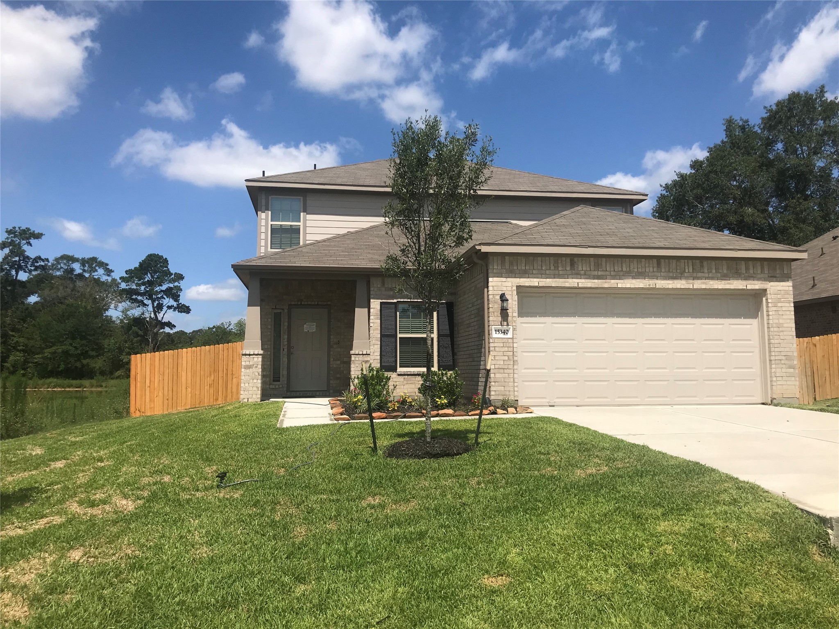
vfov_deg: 49.7
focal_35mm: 28
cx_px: 420
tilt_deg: +5.3
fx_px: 679
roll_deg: +1.2
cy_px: 314
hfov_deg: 63.4
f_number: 1.8
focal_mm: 3.99
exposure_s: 1/3195
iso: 20
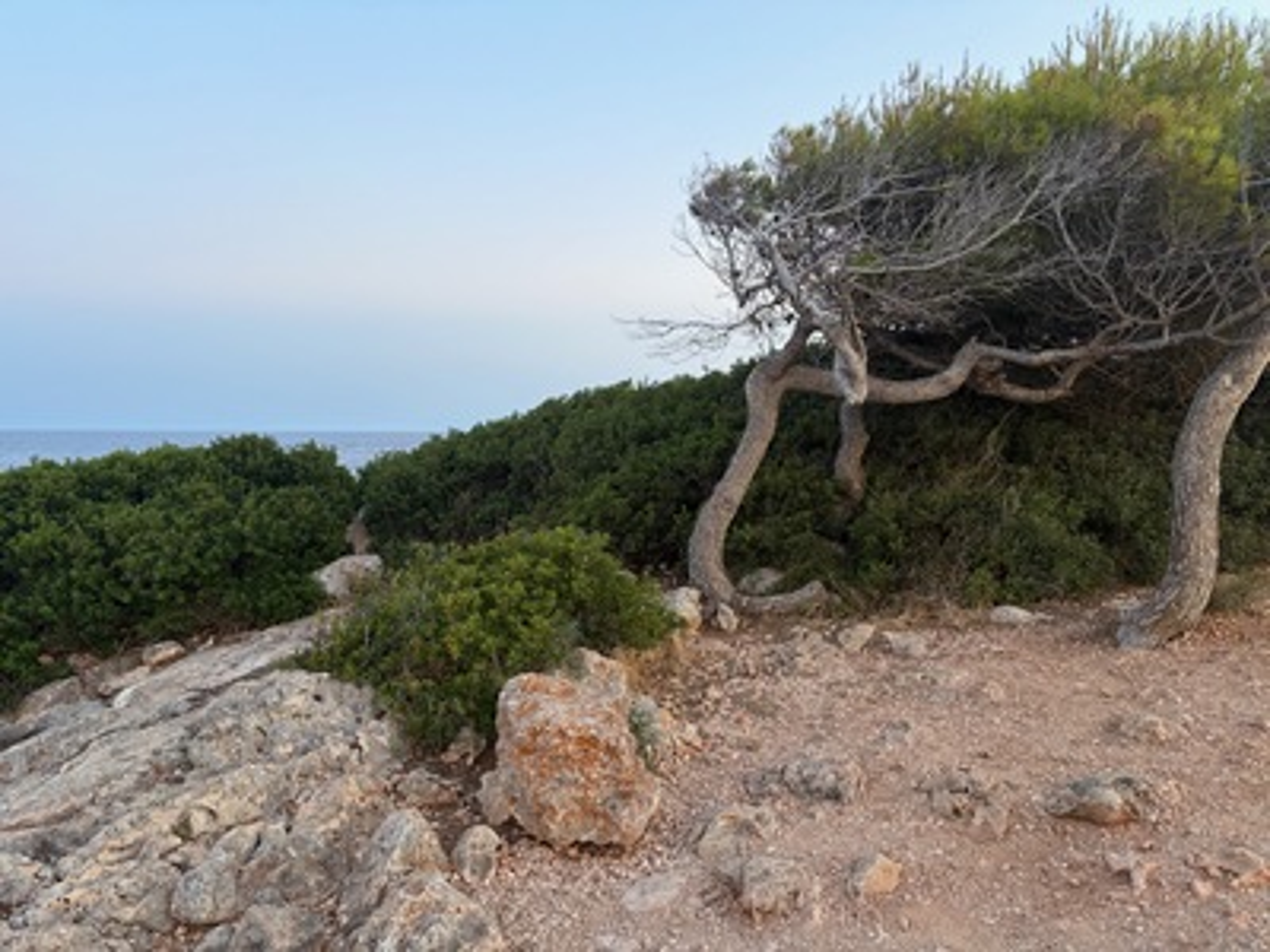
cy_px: 476
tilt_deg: -2.1
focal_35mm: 26
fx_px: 954
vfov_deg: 53.1
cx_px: 635
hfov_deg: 67.3
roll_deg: +0.8
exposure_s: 1/60
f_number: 1.6
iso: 200
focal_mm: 5.96
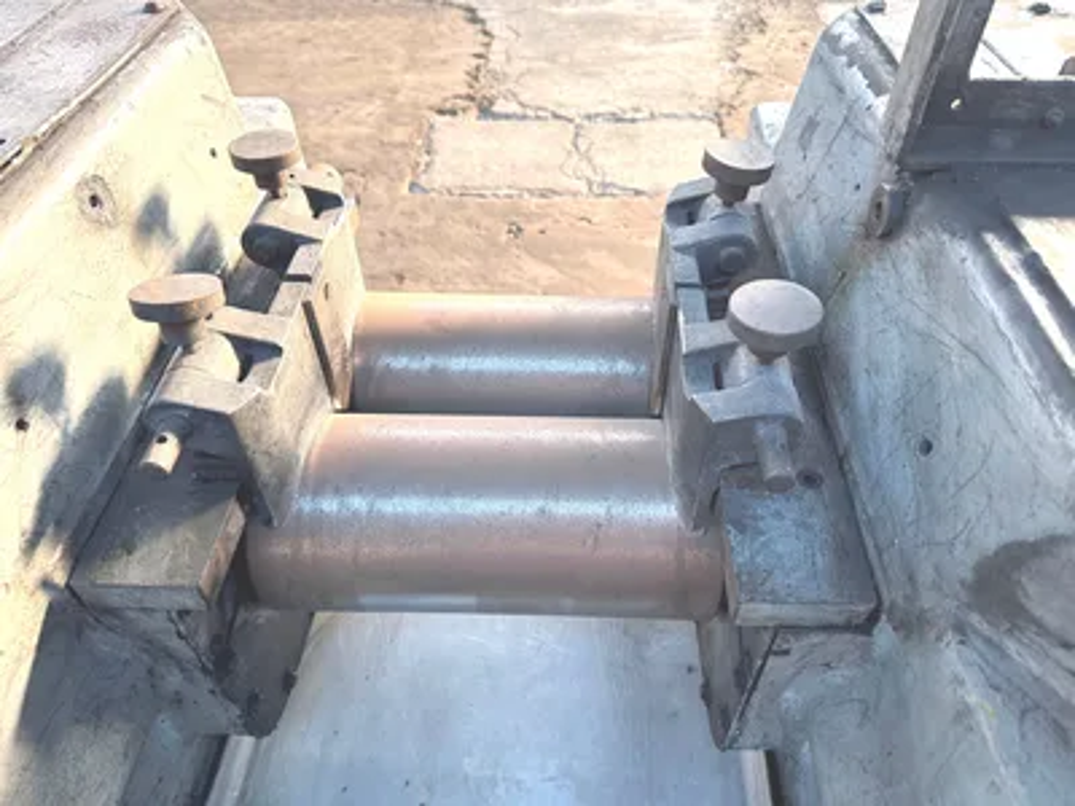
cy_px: 403
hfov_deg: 71.6
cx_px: 538
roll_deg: +0.7
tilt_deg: -42.3
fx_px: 745
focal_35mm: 24
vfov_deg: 56.8
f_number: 1.78
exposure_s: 1/118
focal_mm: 6.76
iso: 200
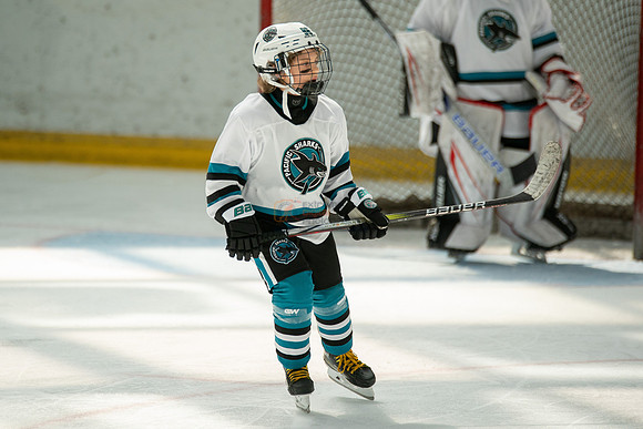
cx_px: 247
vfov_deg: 4.1
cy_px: 165
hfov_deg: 6.1
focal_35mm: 337
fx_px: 6022
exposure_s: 1/5000
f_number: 3.2
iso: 1600
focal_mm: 274
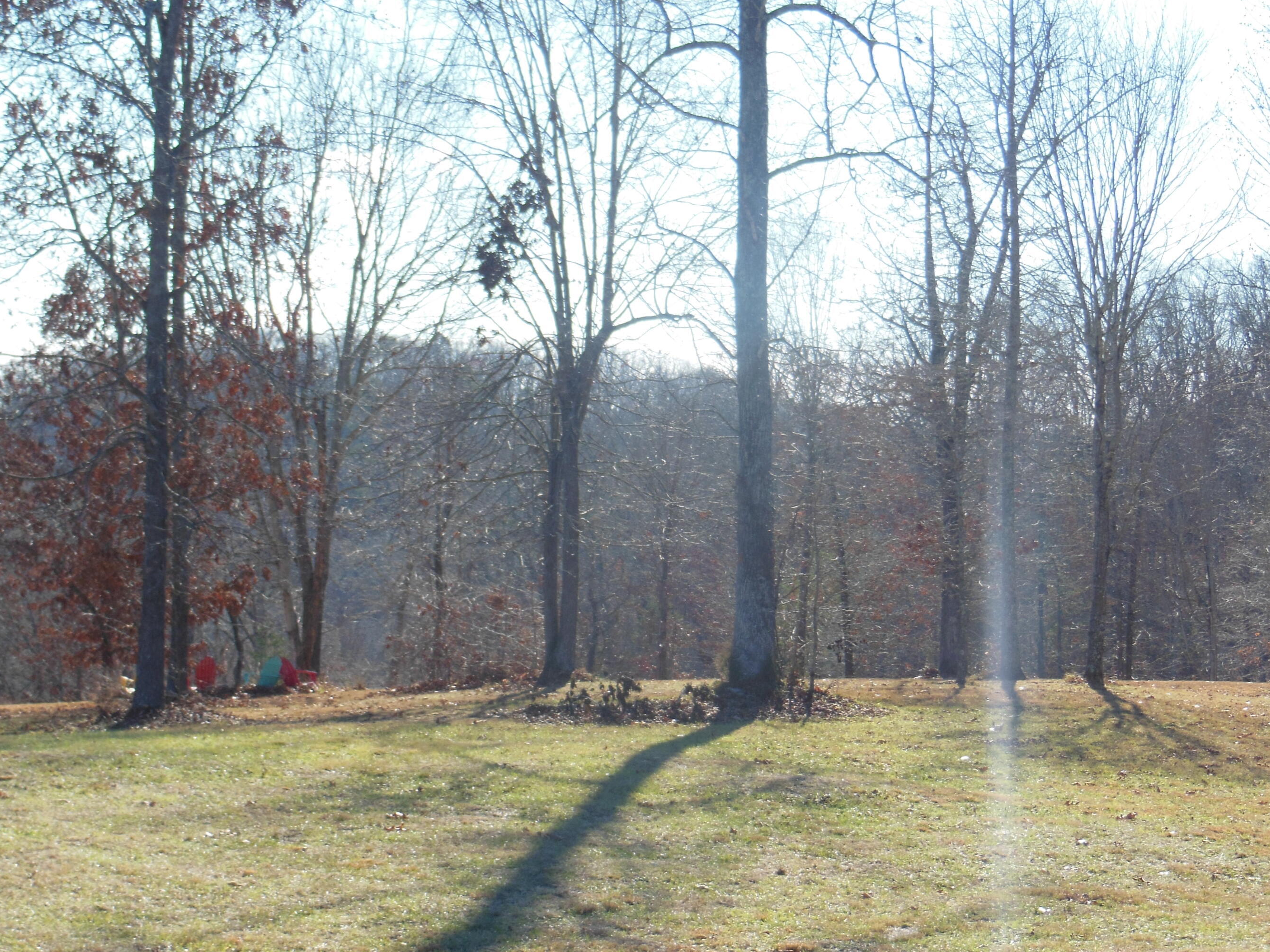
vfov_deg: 16.4
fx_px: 3302
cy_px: 510
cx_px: 667
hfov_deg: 21.8
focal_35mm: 90
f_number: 5.4
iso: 125
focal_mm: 14.3
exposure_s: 1/250
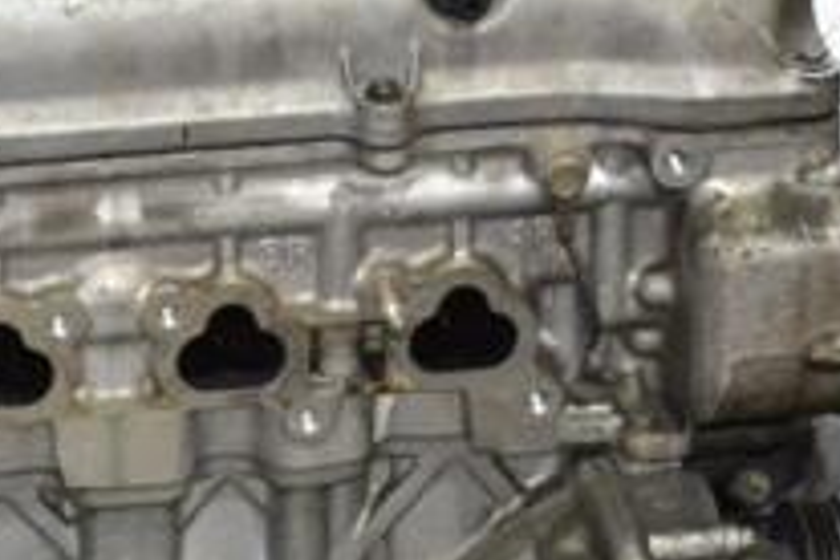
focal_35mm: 226
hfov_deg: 9.1
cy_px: 572
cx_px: 16
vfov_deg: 6.1
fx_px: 5273
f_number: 5.6
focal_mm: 52
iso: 3200
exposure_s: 1/60
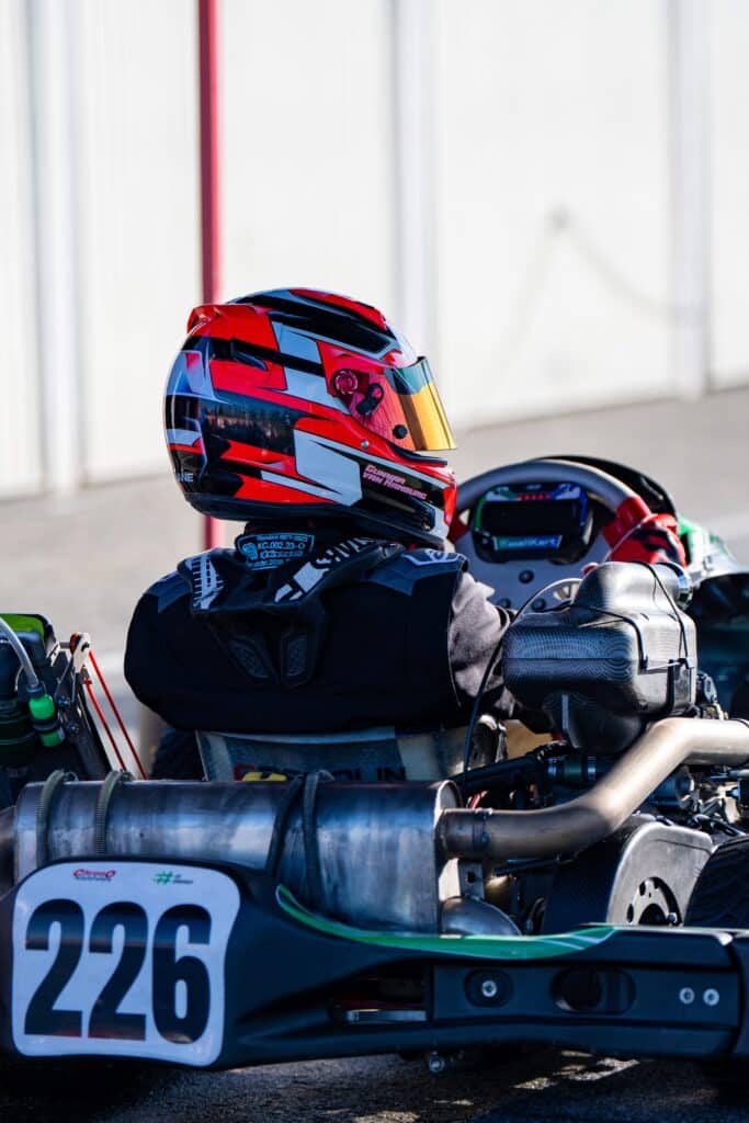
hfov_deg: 7.1
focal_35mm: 194
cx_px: 374
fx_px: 6036
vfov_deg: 10.6
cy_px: 562
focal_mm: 129
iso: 100
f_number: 2.8
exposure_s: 1/640
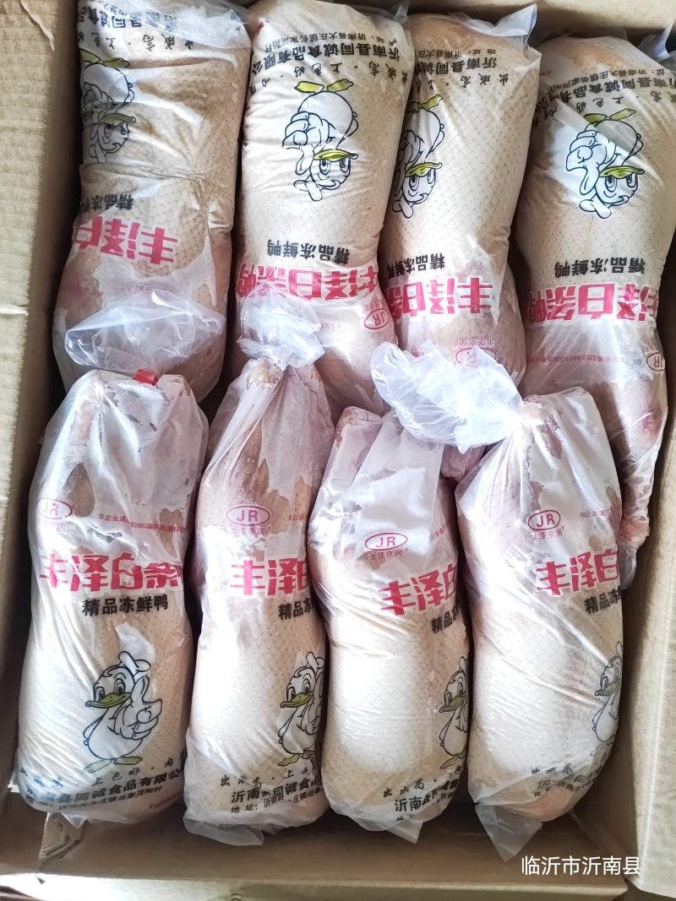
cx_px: 338
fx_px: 703
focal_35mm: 27
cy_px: 450
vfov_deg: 65.3
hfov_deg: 51.3
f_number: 1.9
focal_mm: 5.52
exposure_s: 1/50
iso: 500
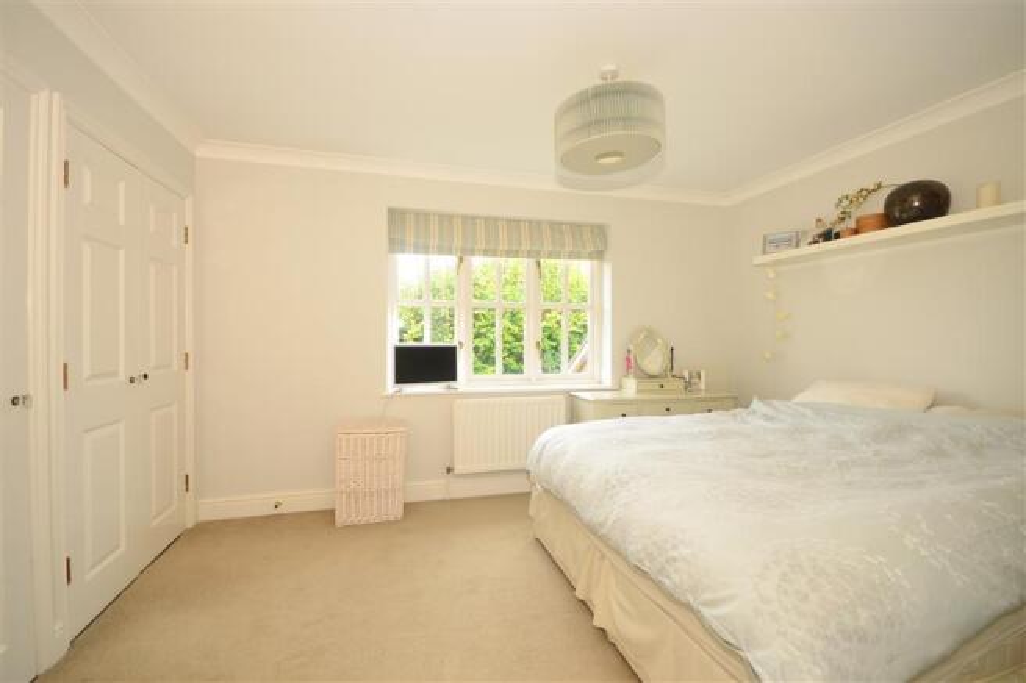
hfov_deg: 100.4
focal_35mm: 15
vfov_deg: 77.3
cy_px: 342
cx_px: 513
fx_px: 427
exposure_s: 1/25
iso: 400
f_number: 5.6
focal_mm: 10
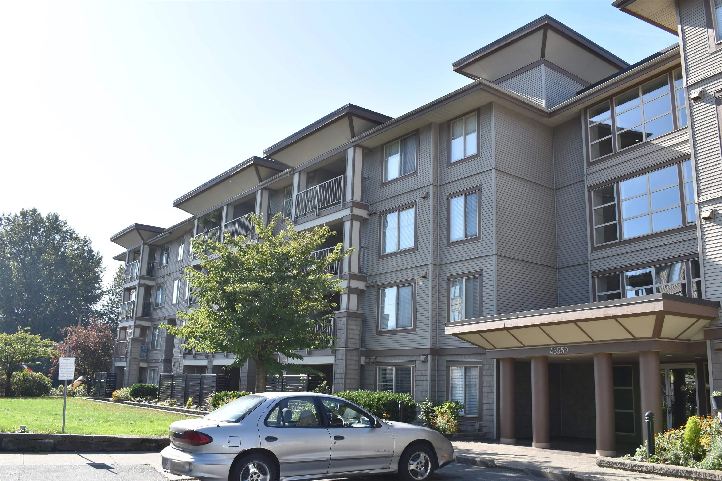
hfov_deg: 59.5
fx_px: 632
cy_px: 240
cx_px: 361
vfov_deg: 41.7
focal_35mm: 32
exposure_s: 1/250
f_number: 8
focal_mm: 21
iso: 160
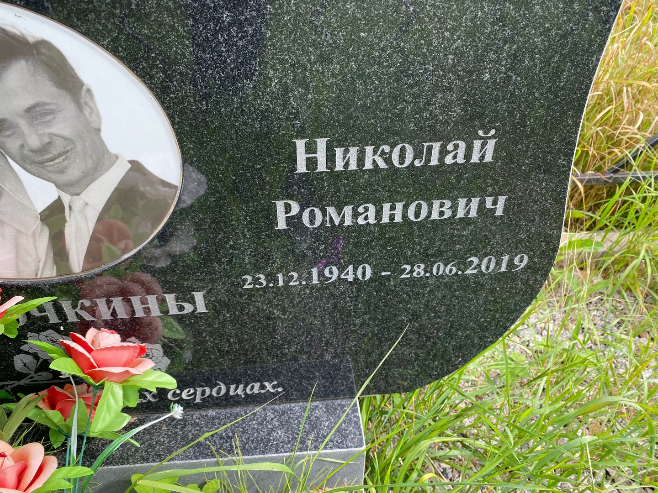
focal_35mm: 26
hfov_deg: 67.3
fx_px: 494
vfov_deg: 53.1
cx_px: 329
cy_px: 246
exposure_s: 1/458
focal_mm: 4.25
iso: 32
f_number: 1.8
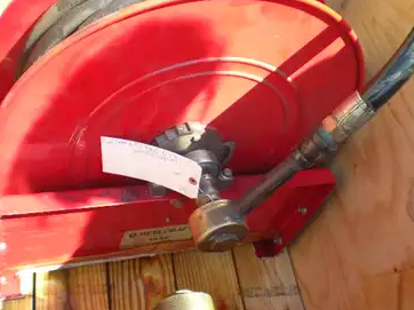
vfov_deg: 34.3
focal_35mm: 42
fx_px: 502
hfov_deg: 44.8
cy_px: 151
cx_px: 208
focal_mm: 6.3
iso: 64
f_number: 3.1
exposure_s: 1/131
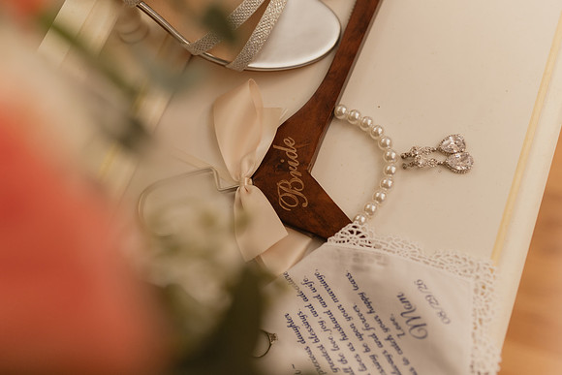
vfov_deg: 36.4
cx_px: 278
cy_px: 187
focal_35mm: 37
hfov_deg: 52.4
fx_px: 571
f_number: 2.2
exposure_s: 1/125
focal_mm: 35
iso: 320
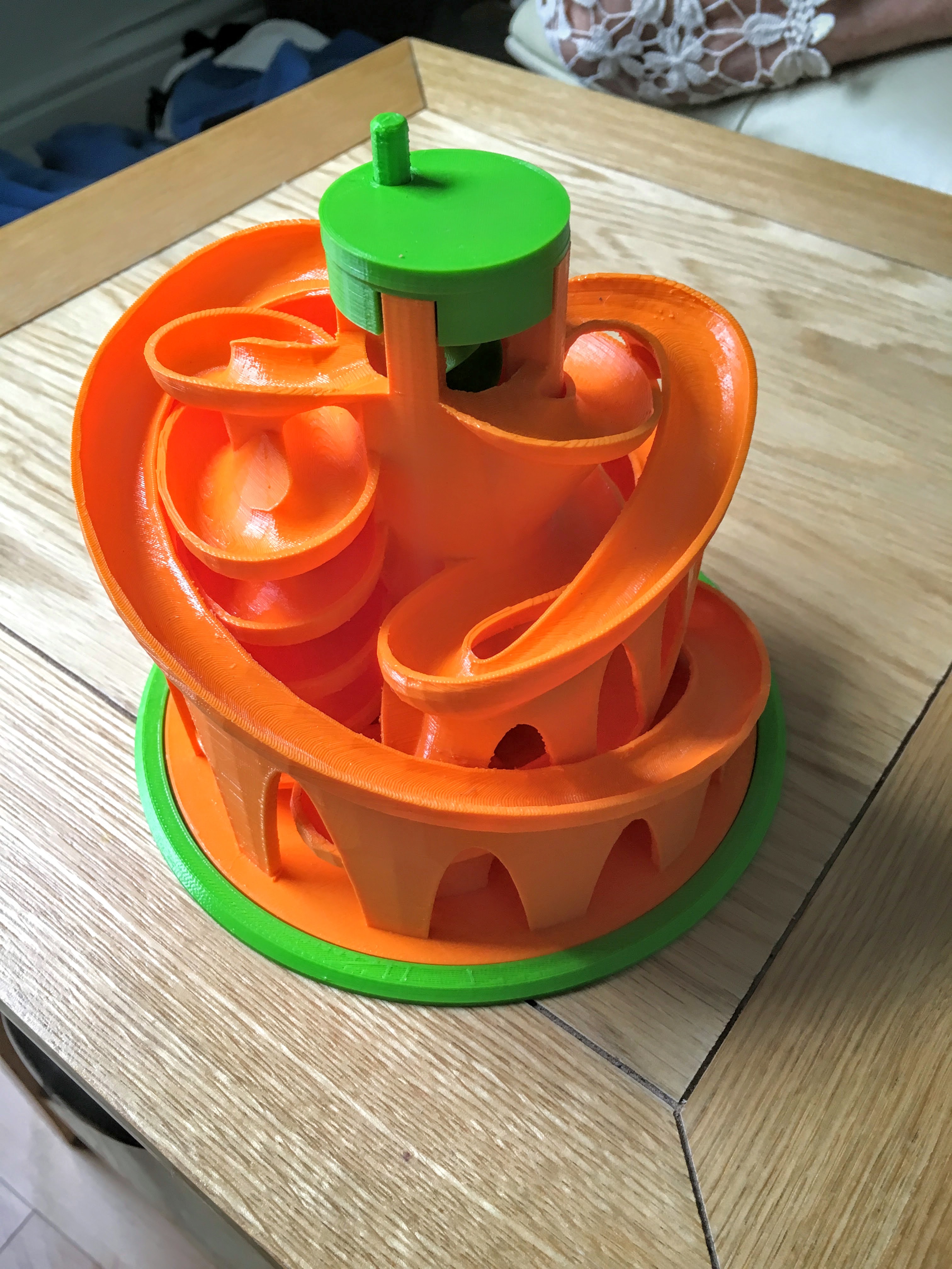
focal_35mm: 29
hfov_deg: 48.2
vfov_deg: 61.7
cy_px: 634
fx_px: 1063
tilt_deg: -47.4
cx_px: 476
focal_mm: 4.15
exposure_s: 1/33
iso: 64
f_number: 2.2
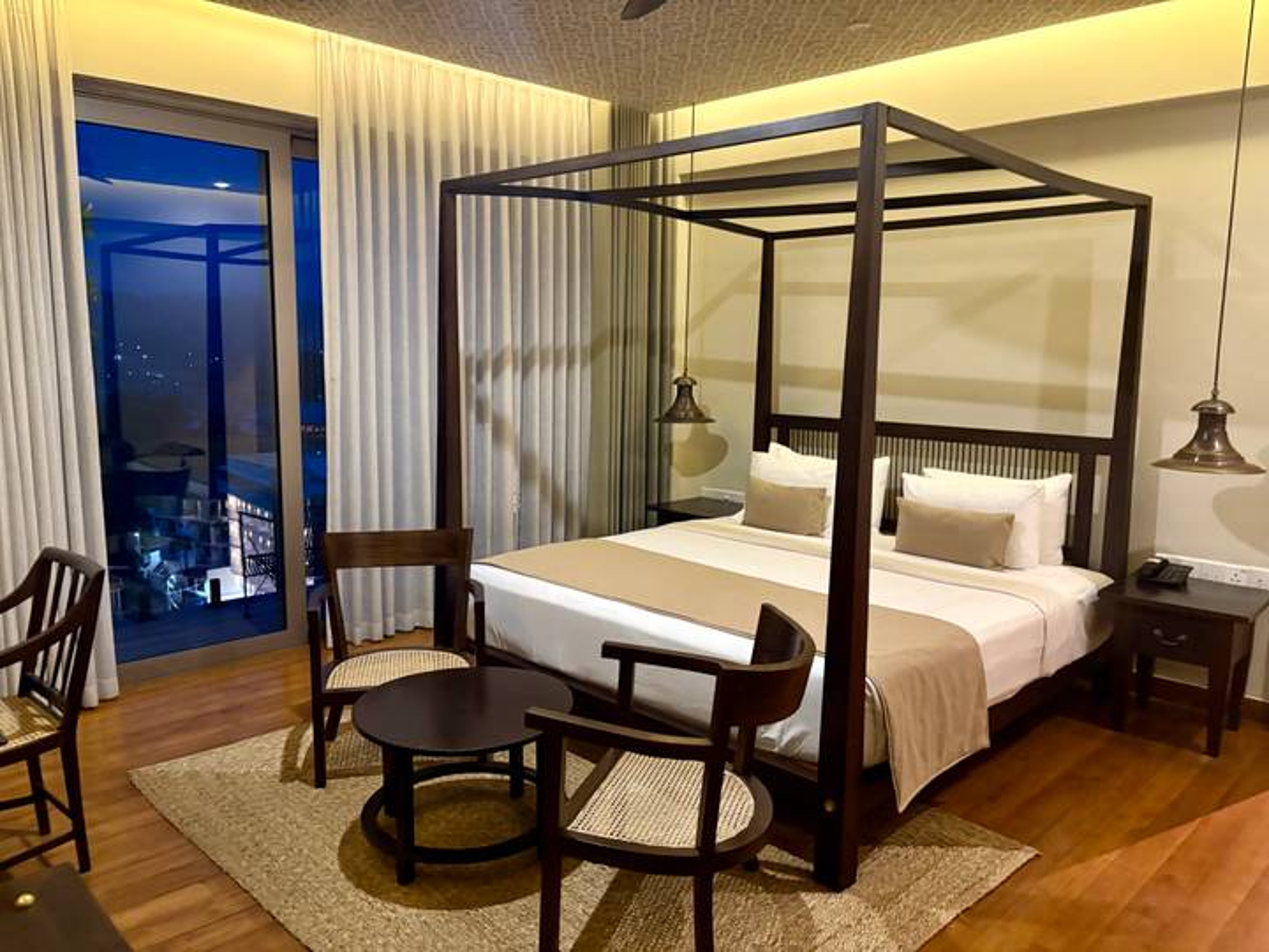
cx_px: 634
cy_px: 476
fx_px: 953
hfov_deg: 67.3
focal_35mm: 26
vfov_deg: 53.1
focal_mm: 5.96
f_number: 1.6
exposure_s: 1/25
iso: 500
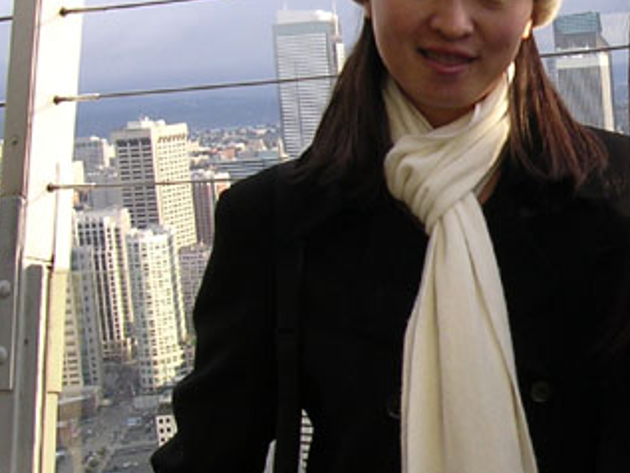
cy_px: 193
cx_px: 628
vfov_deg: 15.4
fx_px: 1748
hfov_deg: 19.8
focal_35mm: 96
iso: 100
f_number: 2.8
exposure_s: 1/246
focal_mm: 5.8
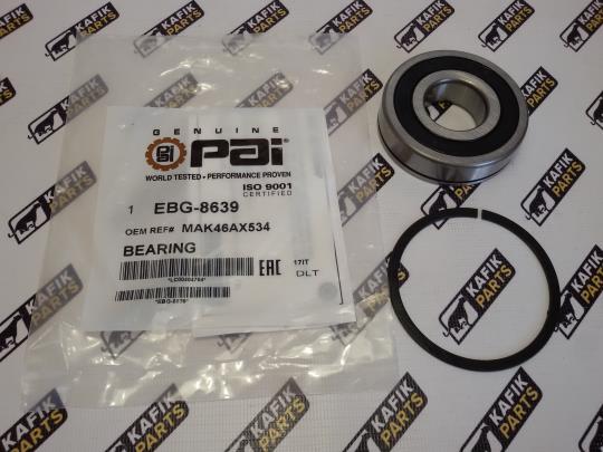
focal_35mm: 31
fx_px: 540
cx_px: 302
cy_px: 226
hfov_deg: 58.4
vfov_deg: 45.4
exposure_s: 1/100
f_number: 2.4
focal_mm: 2.93
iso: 40
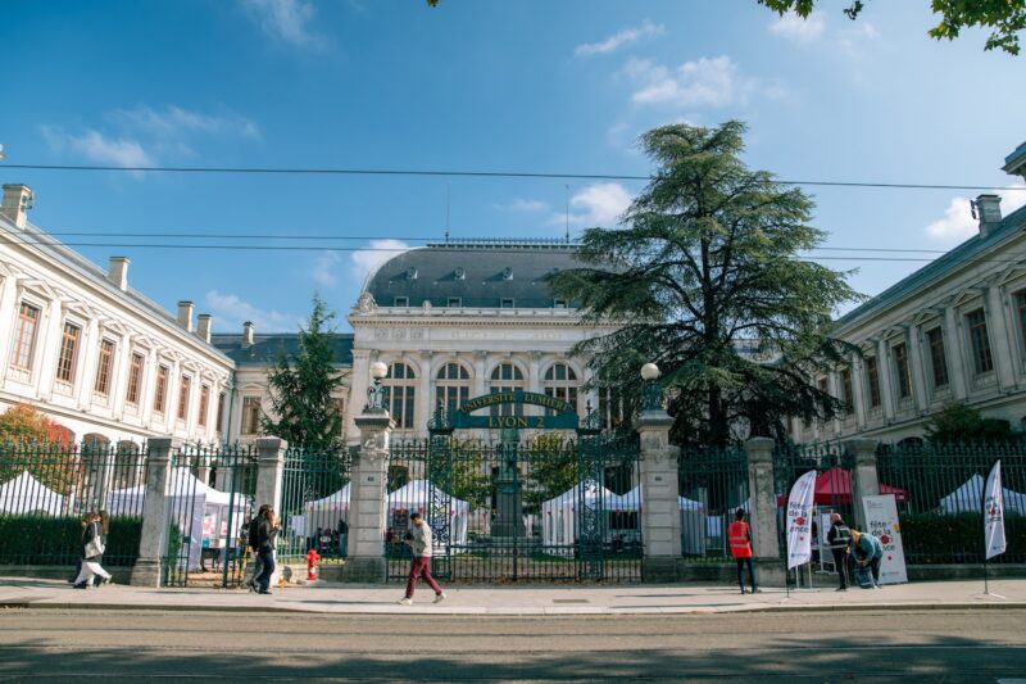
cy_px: 342
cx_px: 513
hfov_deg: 73.8
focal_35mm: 24
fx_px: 684
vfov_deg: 53.1
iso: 200
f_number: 6.3
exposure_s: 1/125
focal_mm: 24
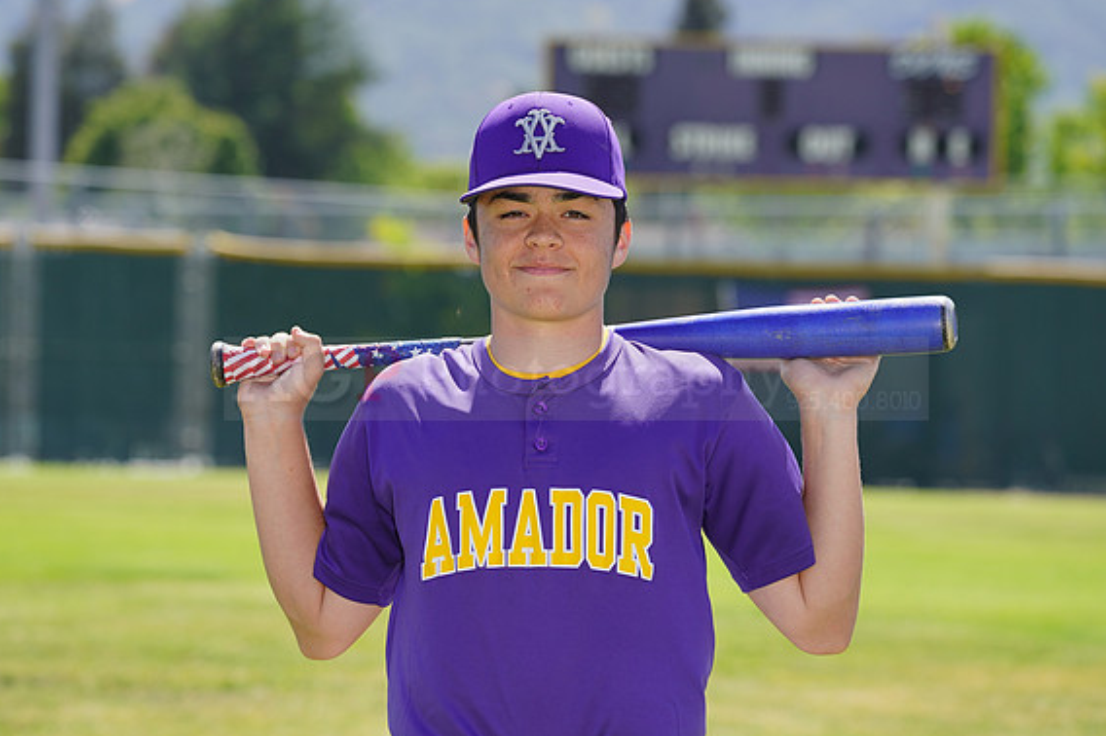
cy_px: 362
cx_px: 551
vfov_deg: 6.9
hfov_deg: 10.3
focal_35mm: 200
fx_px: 6141
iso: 100
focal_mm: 196
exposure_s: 1/250
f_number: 7.1
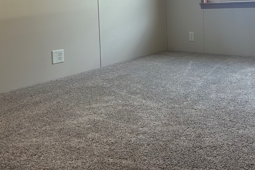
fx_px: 312
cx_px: 157
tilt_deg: -3.8
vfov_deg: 29.5
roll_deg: +3.3
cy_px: 22
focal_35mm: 44
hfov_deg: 44.2
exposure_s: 1/120
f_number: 1.5
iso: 40
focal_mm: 5.7
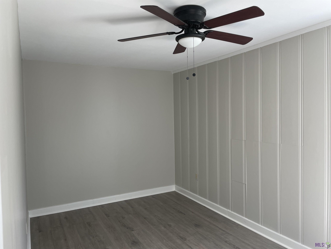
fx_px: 249
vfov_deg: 53.1
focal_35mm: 26
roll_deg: +0.5
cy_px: 124
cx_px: 166
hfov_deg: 67.3
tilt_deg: -1.1
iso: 40
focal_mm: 4.2
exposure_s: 1/121
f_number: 1.6
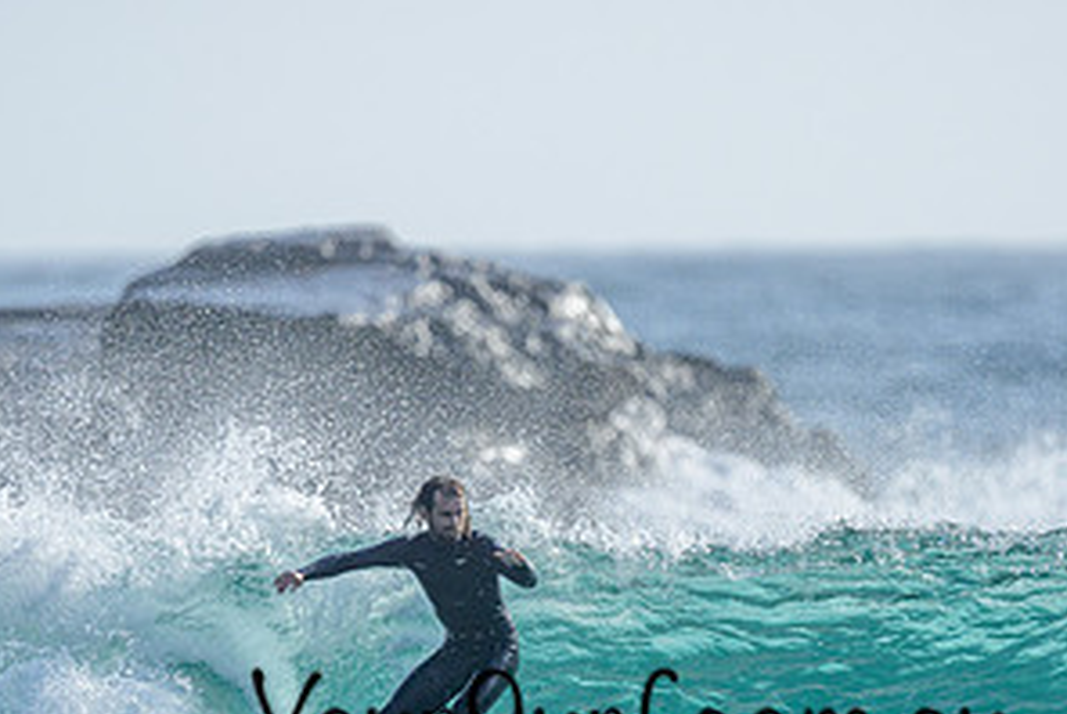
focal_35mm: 1581
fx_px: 46904
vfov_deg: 0.9
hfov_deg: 1.3
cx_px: 624
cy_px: 694
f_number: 6.3
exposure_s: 1/2000
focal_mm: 800
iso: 250
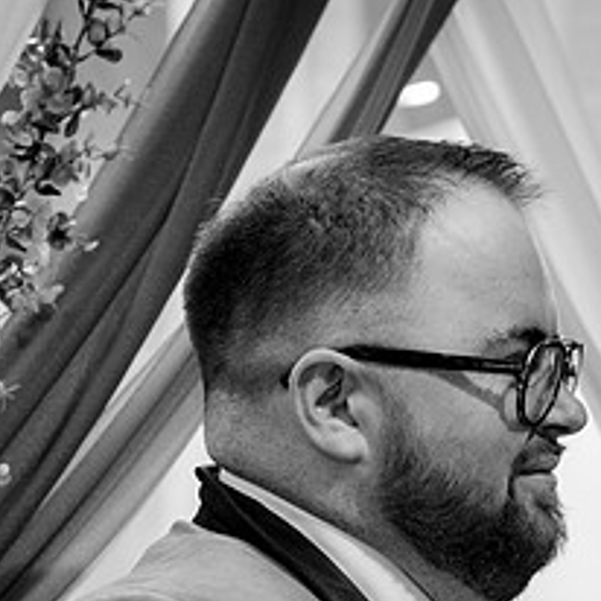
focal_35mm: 220
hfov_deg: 8.0
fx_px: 4321
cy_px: 492
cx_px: 385
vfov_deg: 7.9
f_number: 5
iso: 800
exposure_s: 1/125
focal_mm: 92
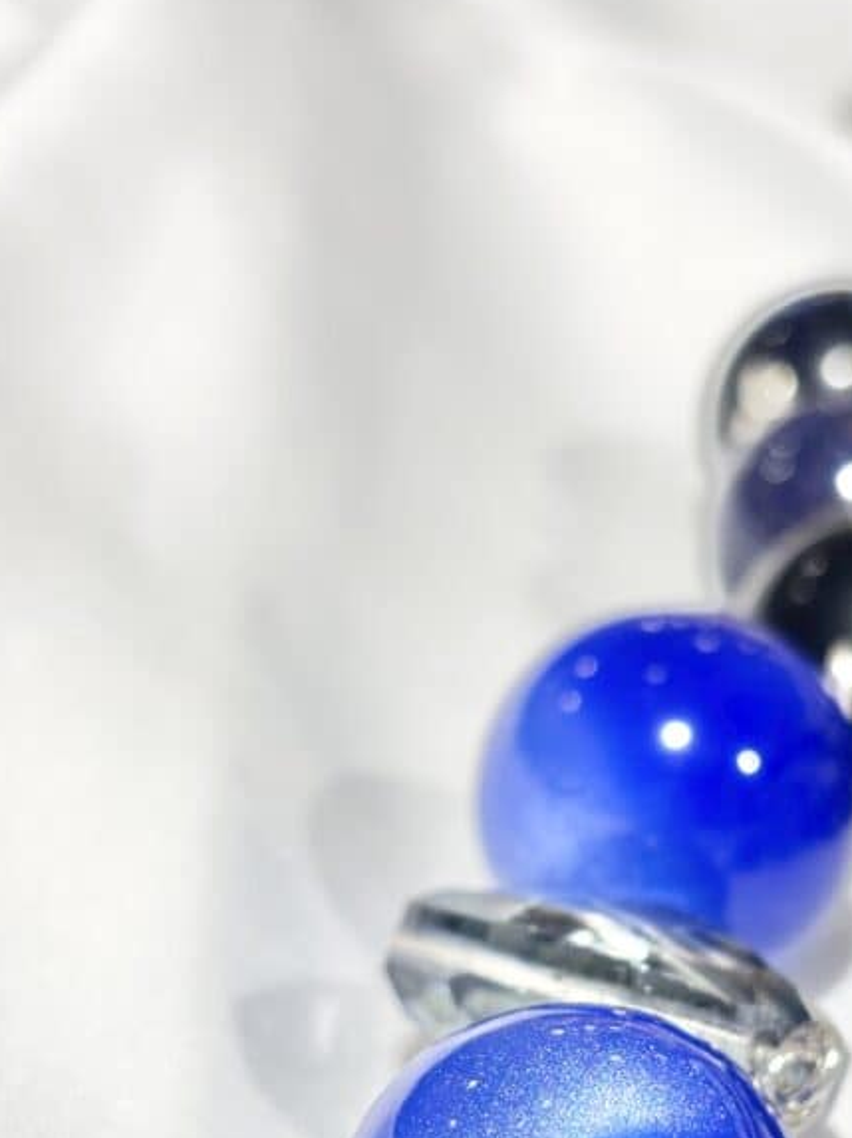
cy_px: 957
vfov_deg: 20.8
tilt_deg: -25.7
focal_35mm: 93
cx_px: 626
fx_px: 3055
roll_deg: +3.4
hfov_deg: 15.8
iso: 32
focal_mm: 5.96
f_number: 1.6
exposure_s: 1/212
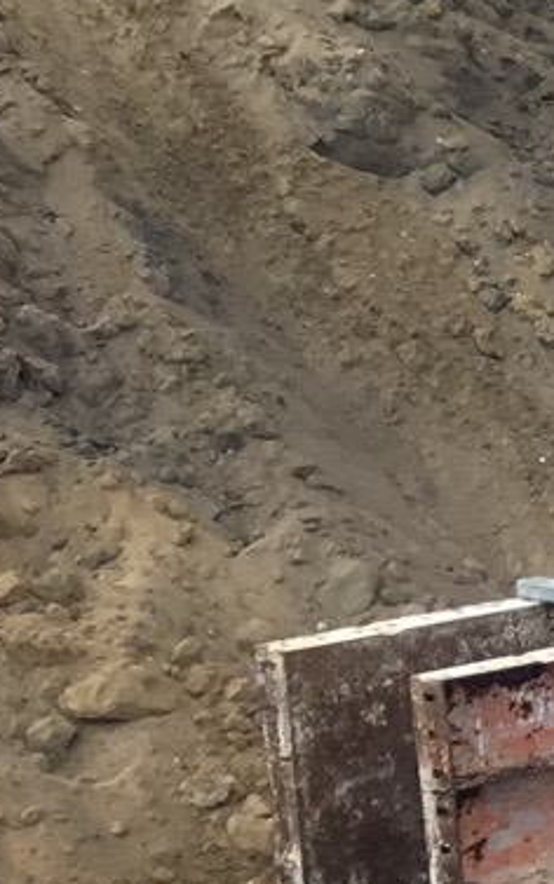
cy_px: 502
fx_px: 4030
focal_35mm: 167
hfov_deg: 6.3
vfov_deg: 12.5
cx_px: 2331
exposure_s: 1/146
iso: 25
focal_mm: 4.15
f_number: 2.2
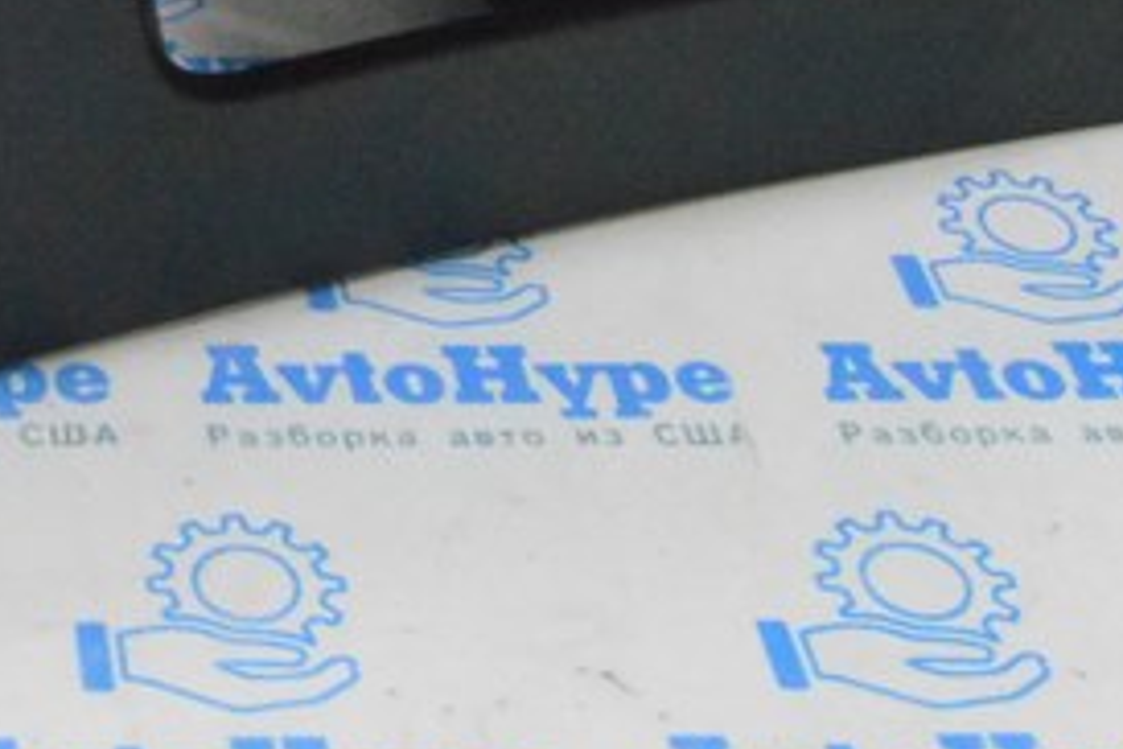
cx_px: -296
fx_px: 3334
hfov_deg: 18.0
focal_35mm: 107
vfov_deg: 11.9
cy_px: -566
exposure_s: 1/15
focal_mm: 19
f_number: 20
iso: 6400
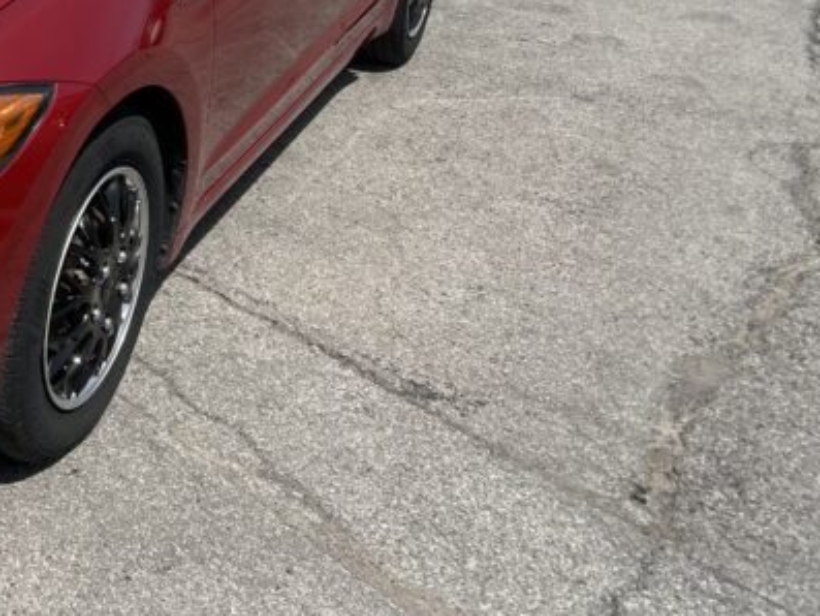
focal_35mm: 67
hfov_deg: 25.3
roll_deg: -3.7
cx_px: -223
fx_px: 1588
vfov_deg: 21.2
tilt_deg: -14.6
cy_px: -6
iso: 50
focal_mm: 5.7
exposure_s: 1/3831
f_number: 1.5
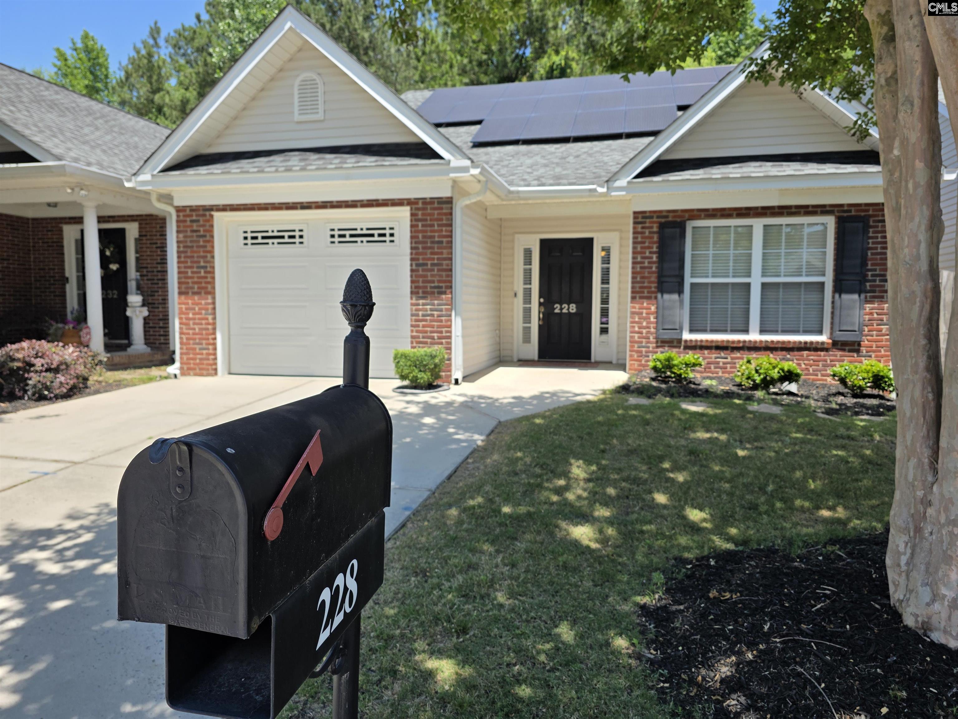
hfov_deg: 73.9
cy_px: 360
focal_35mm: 23
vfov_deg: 58.9
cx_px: 479
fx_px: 637
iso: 80
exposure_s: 1/3891
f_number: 1.7
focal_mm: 6.3
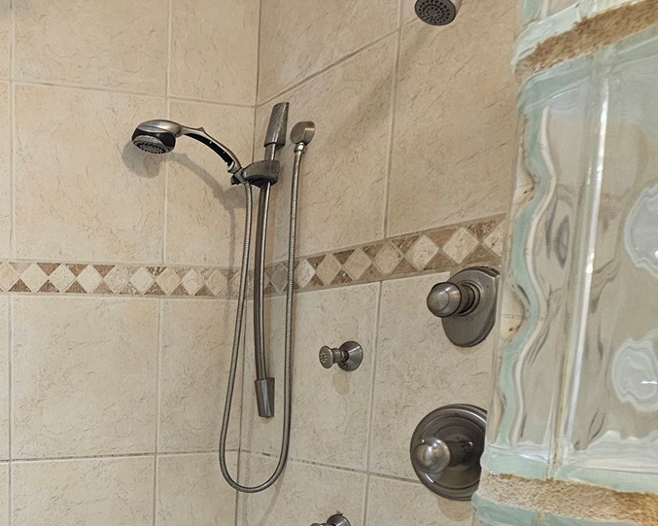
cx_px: -27
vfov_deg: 45.6
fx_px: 584
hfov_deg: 46.9
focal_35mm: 30
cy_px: 434
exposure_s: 1/60
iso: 160
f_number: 2.2
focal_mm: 2.2
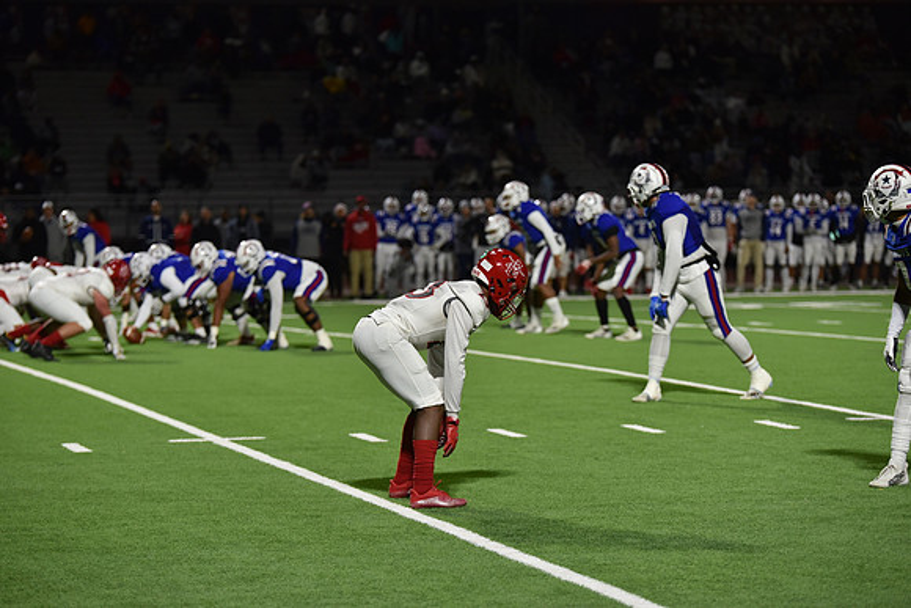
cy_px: 304
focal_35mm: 122
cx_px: 456
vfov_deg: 11.2
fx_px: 3088
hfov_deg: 16.8
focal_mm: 122
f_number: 2.8
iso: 1600
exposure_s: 1/500
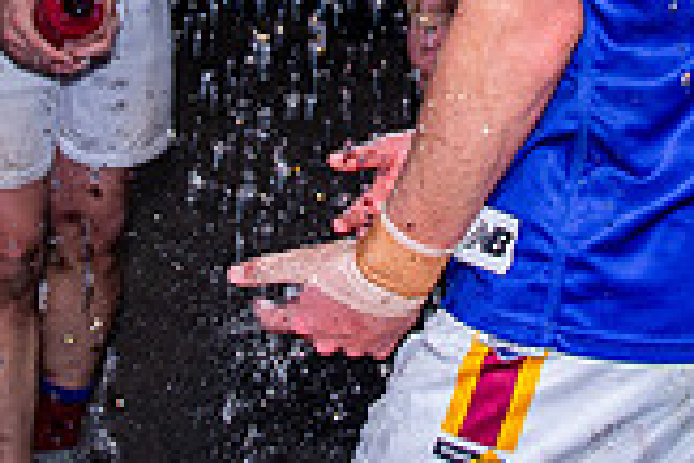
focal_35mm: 99
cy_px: -167
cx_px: 411
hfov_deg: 20.6
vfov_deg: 13.3
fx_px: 1908
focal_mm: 16
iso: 400
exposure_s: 1/160
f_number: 2.8
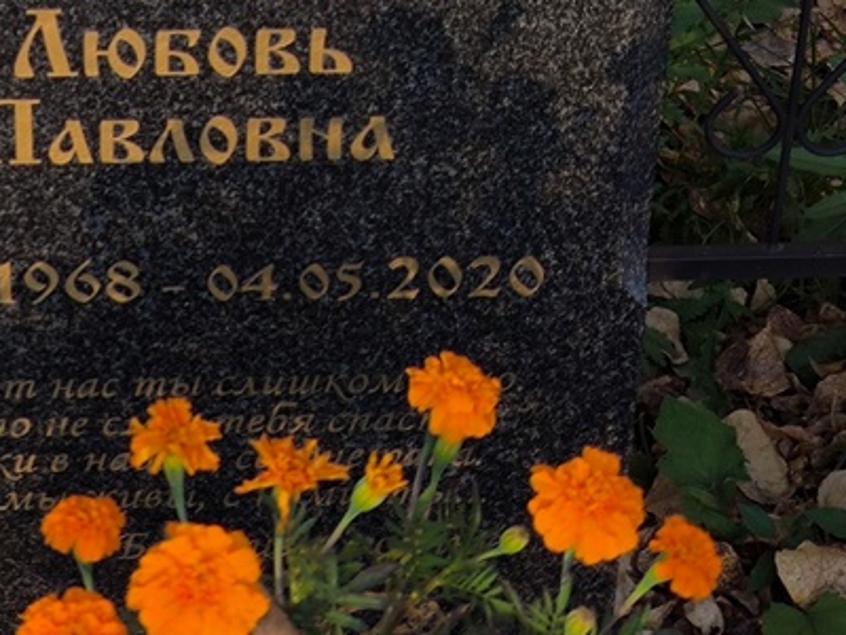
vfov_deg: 14.7
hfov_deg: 19.3
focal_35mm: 100
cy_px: 135
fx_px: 2444
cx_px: 96
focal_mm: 4.71
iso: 50
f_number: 1.7
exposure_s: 1/444
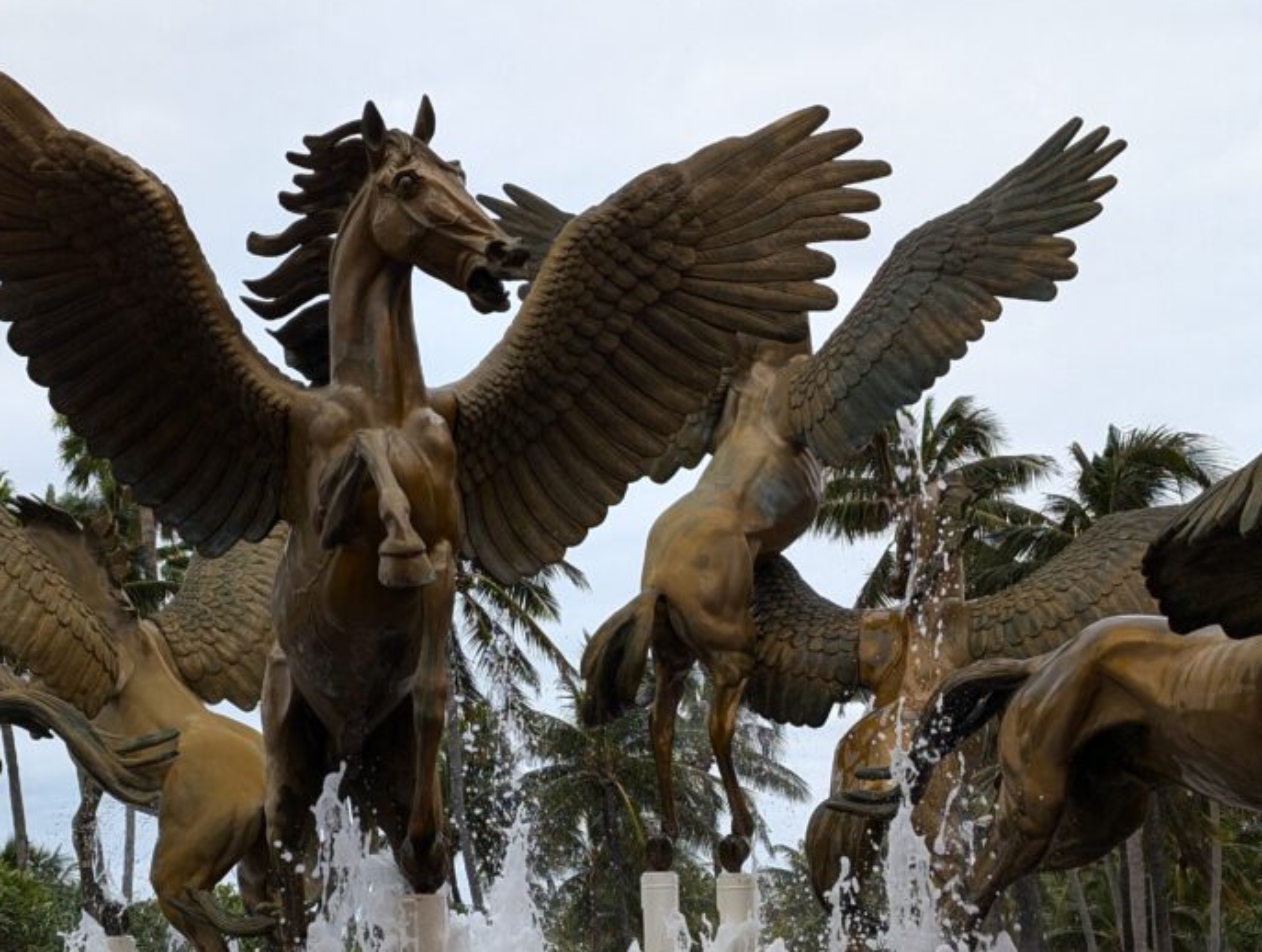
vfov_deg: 20.1
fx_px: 2666
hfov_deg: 26.4
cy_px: 696
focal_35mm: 73
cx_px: 391
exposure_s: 1/268
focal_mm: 6.9
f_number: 1.68
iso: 21
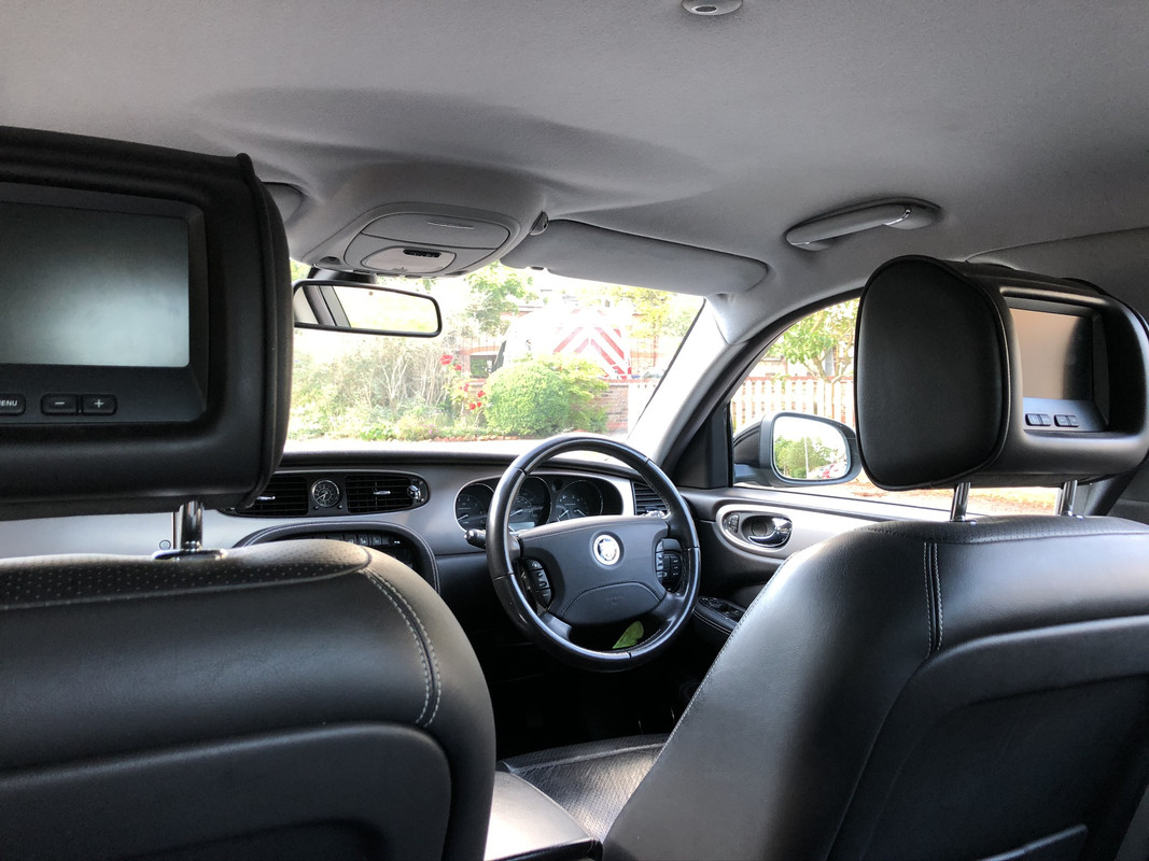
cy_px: 430
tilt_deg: -2.5
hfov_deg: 63.4
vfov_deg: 49.7
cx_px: 574
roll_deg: +0.4
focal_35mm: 28
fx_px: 929
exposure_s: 1/24
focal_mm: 3.99
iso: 32
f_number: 1.8
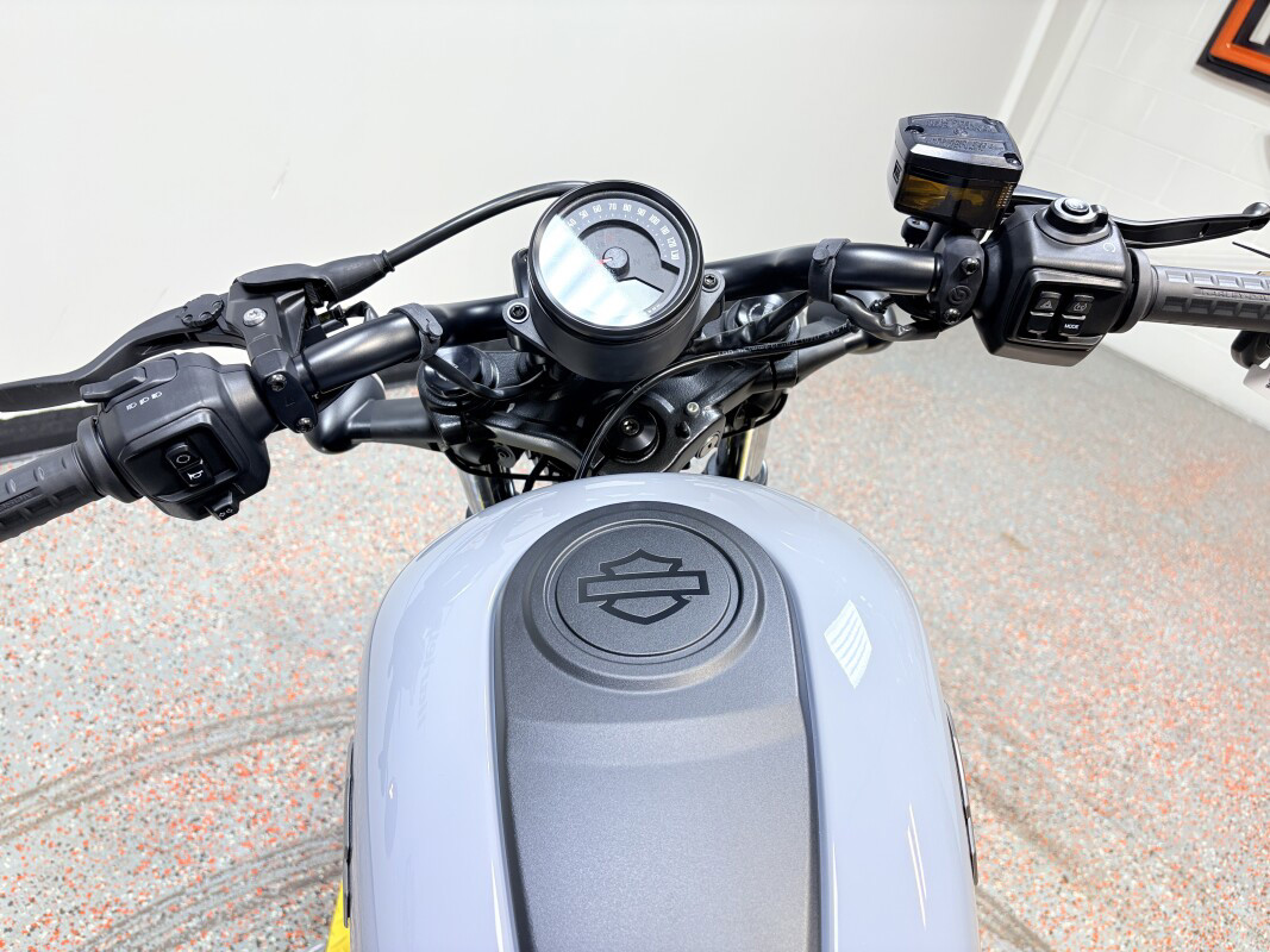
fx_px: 954
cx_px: 635
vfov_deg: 53.1
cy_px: 476
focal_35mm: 26
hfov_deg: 67.3
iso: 50
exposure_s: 1/120
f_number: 1.6
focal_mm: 5.96
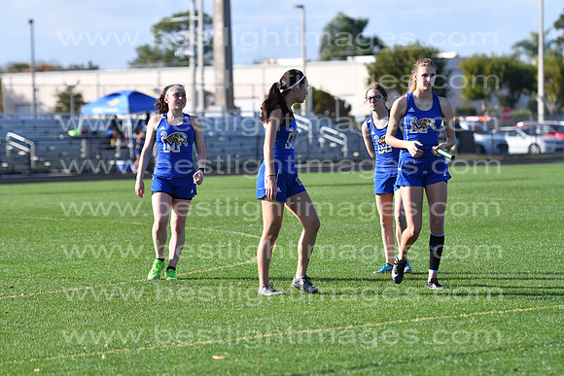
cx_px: 282
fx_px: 2868
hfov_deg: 11.2
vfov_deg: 7.5
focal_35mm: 183
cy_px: 188
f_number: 3.5
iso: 250
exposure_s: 1/3200
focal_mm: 122
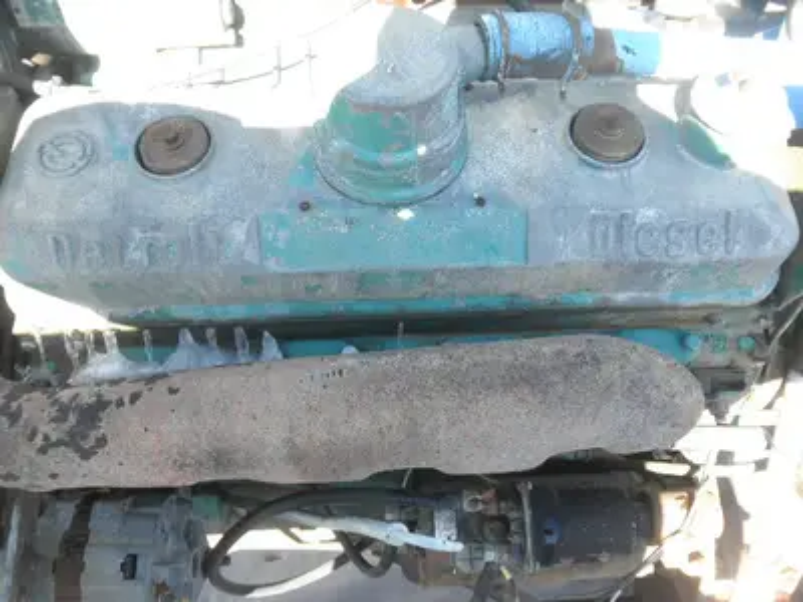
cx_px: 402
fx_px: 650
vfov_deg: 49.7
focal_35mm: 28
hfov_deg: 63.4
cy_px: 301
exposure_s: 1/80
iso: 64
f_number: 3
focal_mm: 5
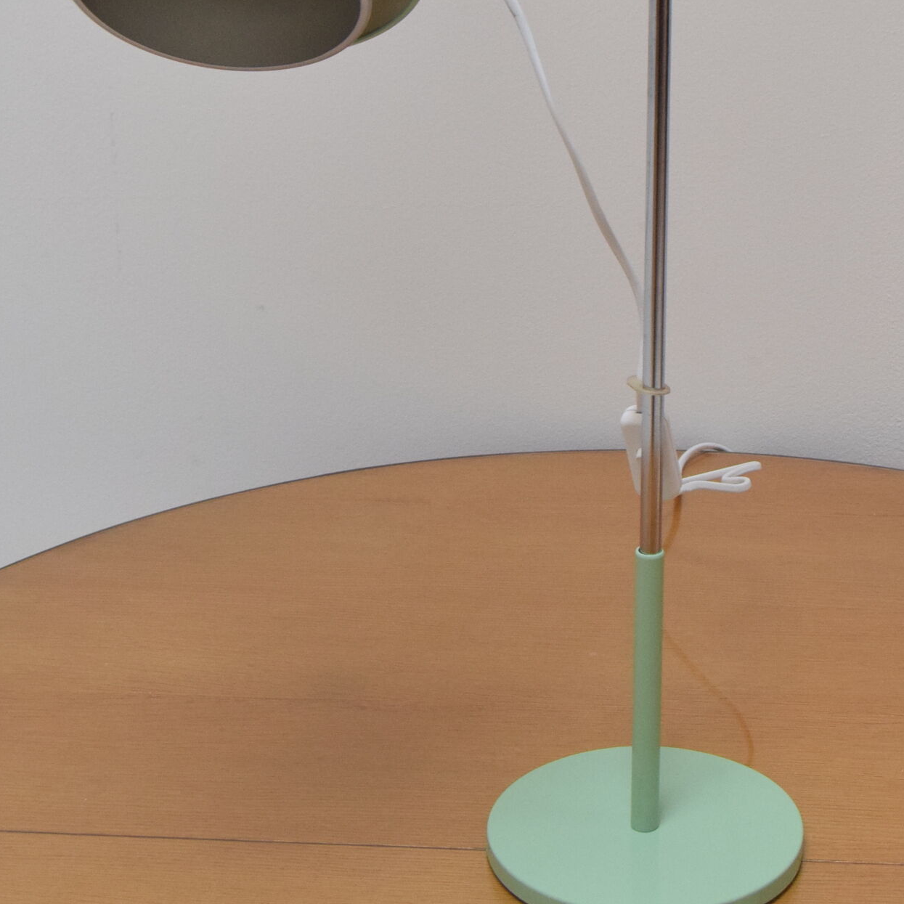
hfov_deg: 18.2
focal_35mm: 95
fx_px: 2807
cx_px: 650
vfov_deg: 18.2
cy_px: 242
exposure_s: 1/160
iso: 1600
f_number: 6.3
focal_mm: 31
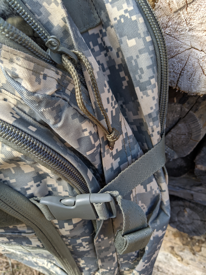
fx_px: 214
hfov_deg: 51.4
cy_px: 138
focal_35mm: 27
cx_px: 103
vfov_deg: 65.3
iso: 50
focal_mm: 4.44
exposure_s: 1/147
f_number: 1.8
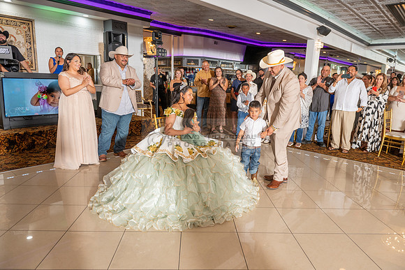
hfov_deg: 73.7
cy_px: 135
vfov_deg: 53.2
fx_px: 270
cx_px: 202
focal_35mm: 24
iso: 500
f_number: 4.5
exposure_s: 1/200
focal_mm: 24
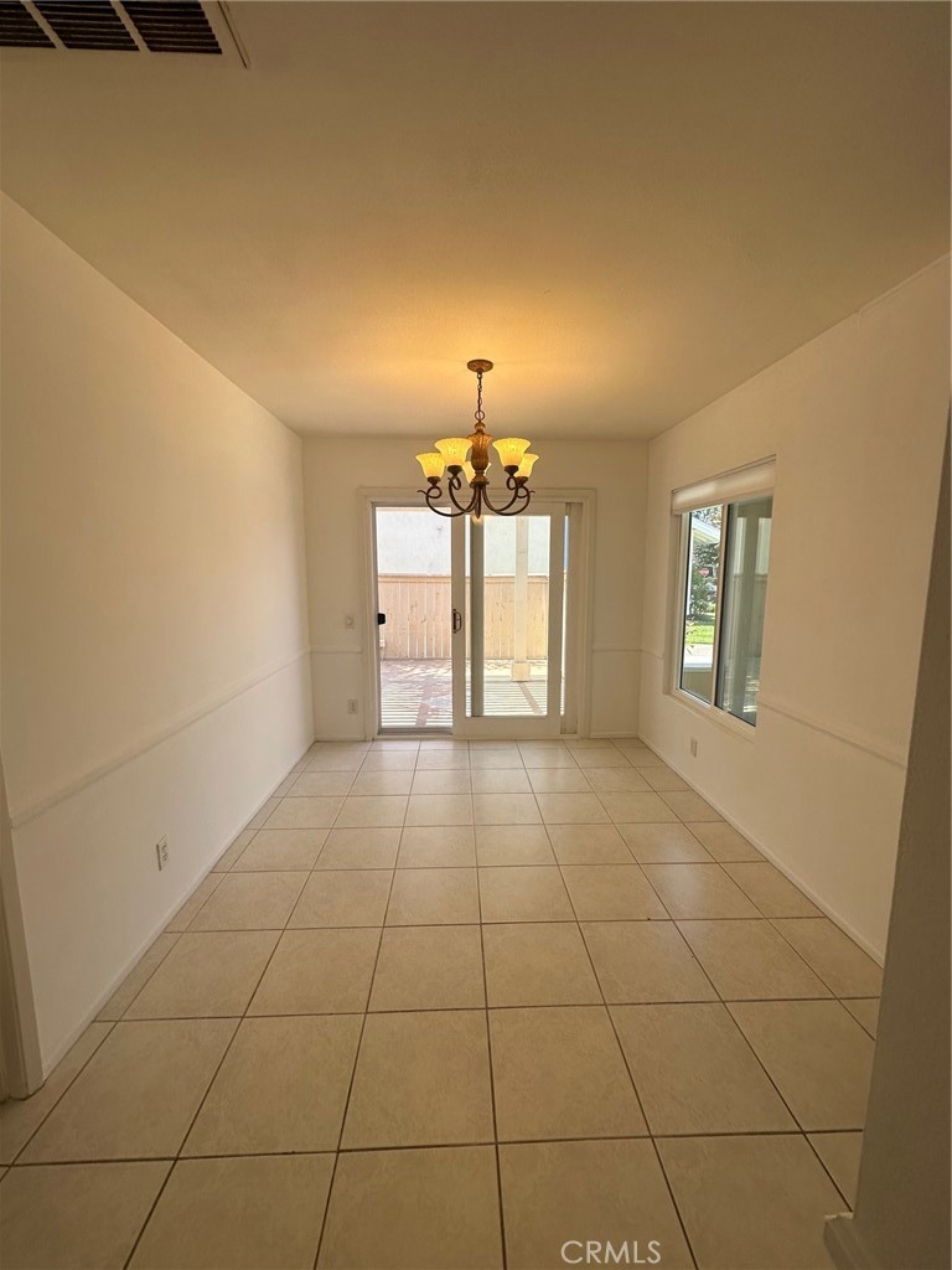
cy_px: 635
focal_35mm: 14
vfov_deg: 102.1
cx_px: 476
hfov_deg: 85.7
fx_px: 513
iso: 40
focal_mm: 2.22
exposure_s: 1/307
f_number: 2.2
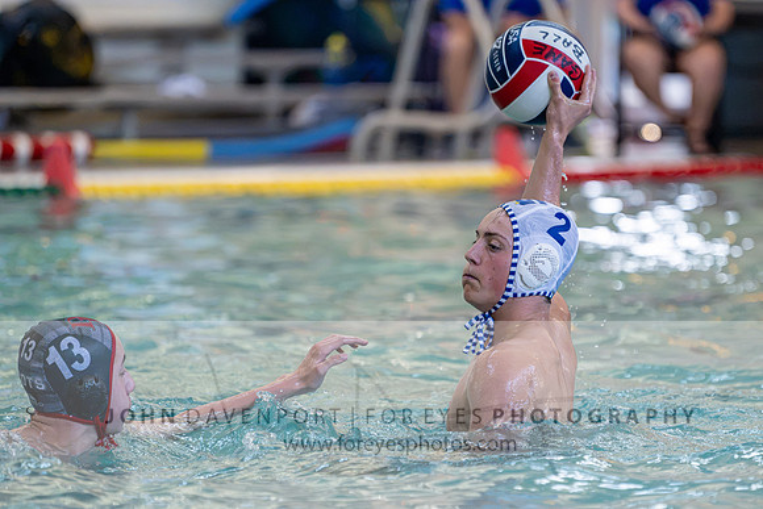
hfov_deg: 6.8
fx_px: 6393
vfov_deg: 4.6
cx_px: 460
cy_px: 273
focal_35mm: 302
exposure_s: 1/1000
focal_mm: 250
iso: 6400
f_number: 4
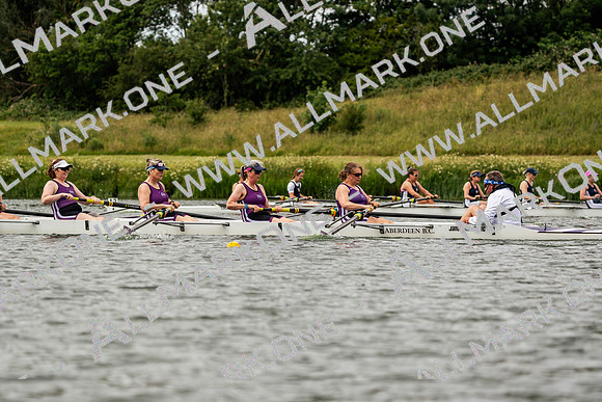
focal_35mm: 200
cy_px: 201
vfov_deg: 6.9
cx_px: 301
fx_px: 3345
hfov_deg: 10.3
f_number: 6.3
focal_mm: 200
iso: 250
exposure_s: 1/2000
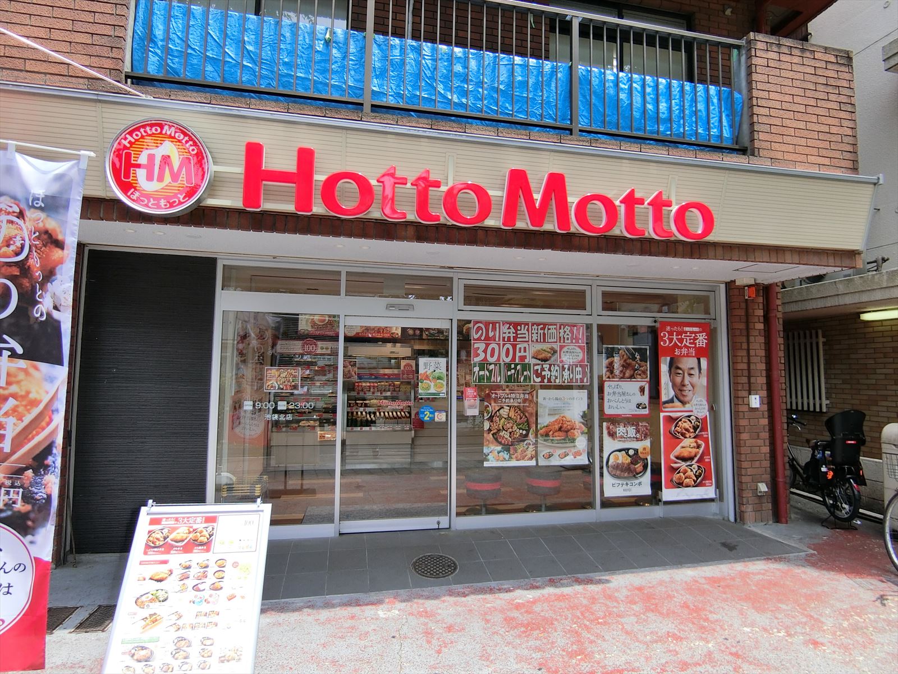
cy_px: 337
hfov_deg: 84.7
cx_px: 449
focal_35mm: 19
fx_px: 493
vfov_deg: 68.7
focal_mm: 4.06
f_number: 2.7
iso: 80
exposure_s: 1/320
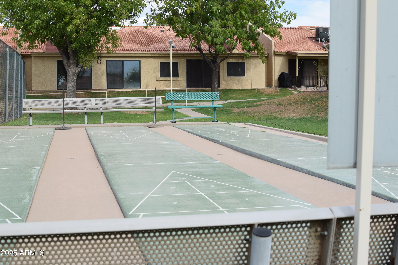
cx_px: 199
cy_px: 132
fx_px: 580
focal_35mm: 52
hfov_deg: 37.9
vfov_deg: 25.8
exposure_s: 1/320
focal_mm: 35
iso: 200
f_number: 9
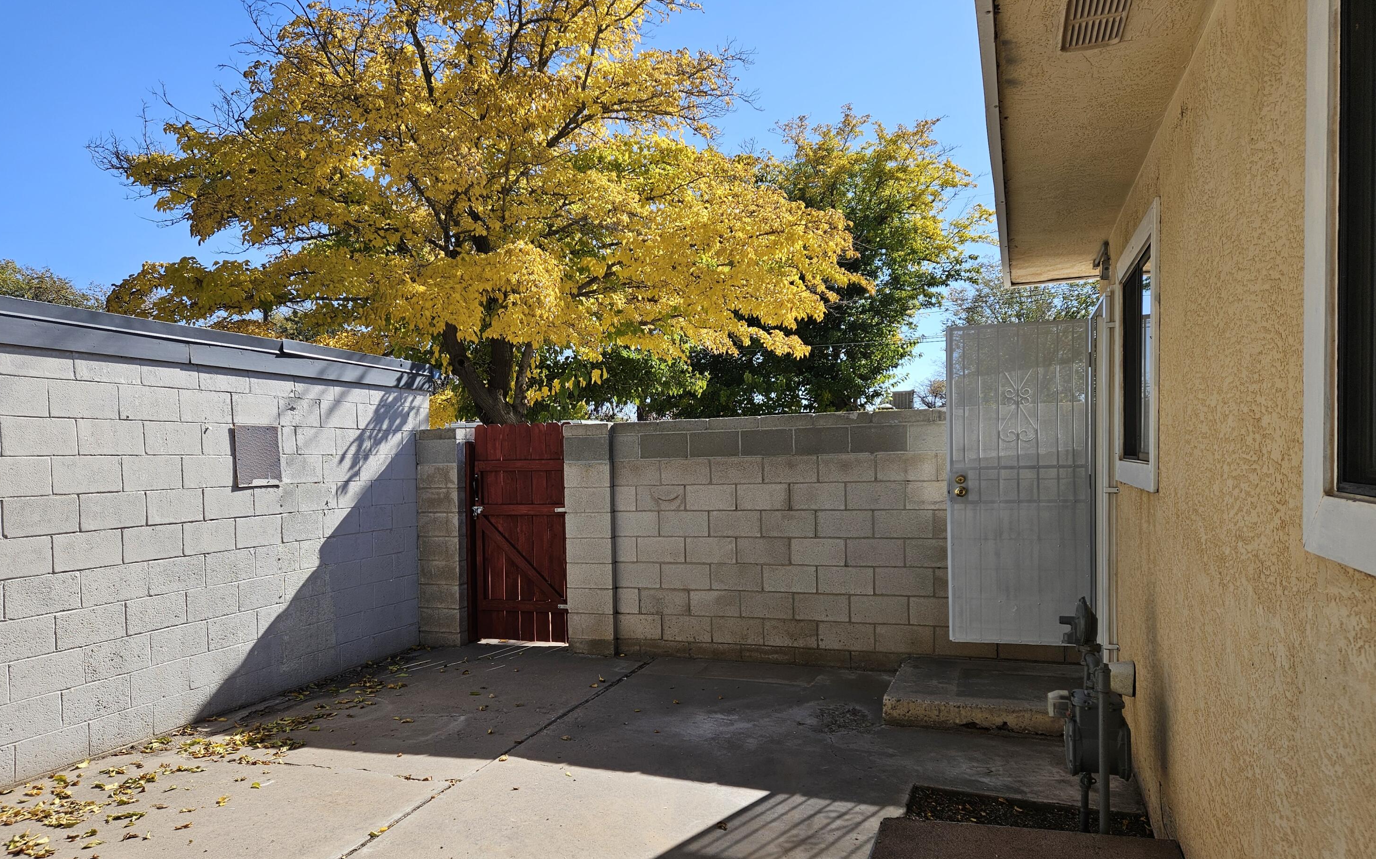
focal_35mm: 25
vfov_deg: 49.2
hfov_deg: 72.5
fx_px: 937
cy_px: 467
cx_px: 677
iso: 25
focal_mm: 5.4
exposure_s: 1/1202
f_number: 1.8
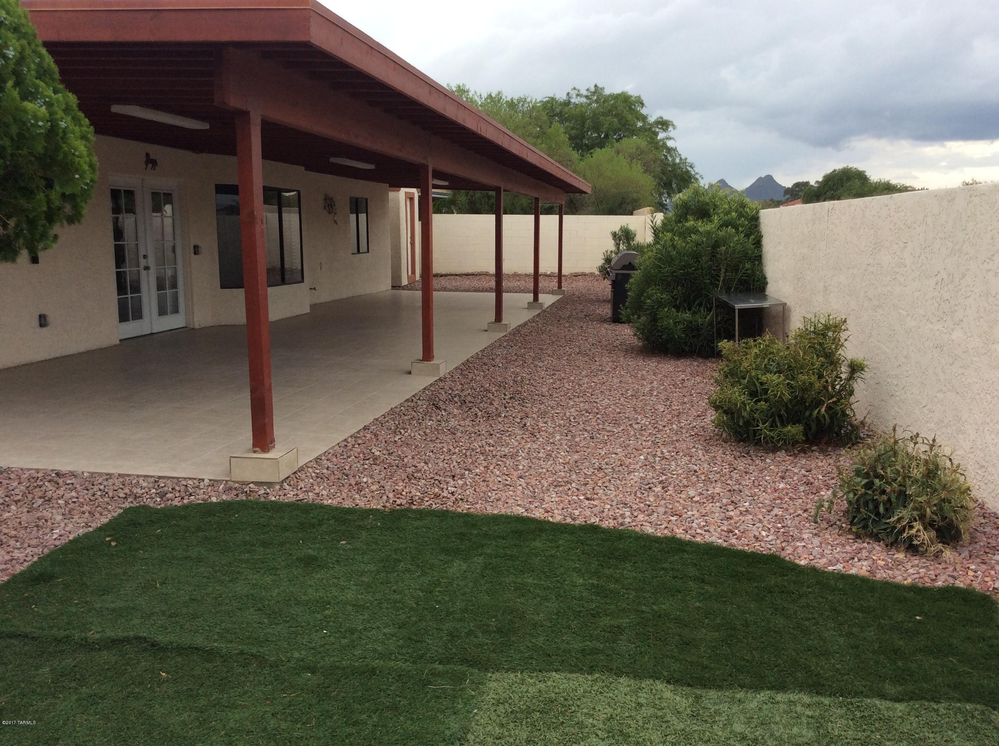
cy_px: 373
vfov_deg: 44.1
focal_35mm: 32
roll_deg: -0.2
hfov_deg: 56.9
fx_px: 922
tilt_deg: -9.6
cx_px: 500
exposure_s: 1/752
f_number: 2.4
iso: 32
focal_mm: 3.3
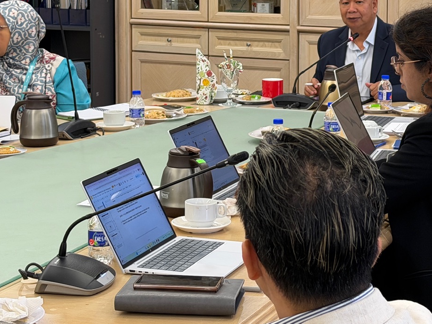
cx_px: 236
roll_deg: +0.0
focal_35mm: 106
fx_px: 1323
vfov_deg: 13.8
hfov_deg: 18.5
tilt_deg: -5.6
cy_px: 32
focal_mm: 6.76
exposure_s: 1/50
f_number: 1.78
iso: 125
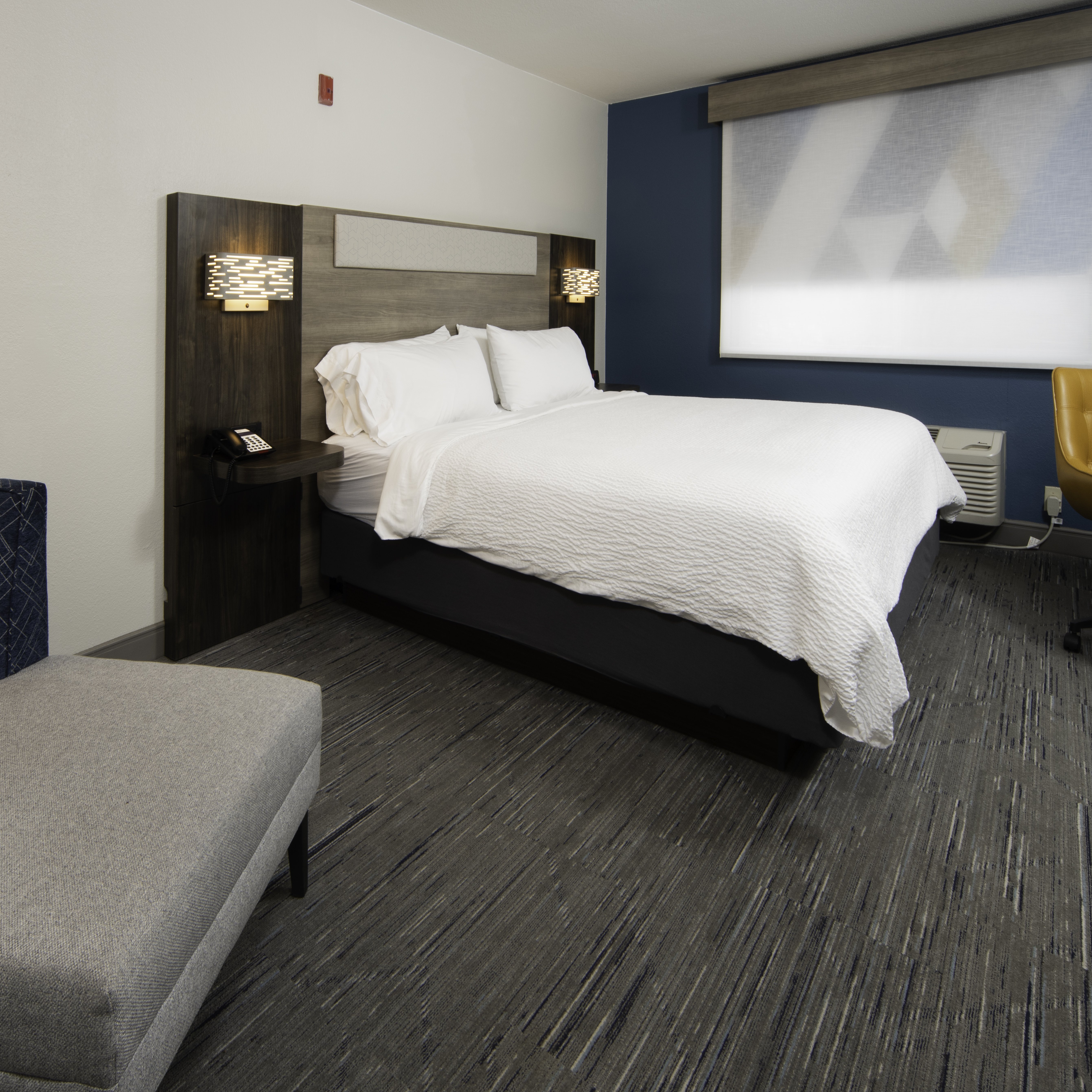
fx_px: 607
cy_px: 547
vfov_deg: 84.0
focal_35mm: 17
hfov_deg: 83.5
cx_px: 469
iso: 100
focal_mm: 13
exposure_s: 1/4
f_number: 14
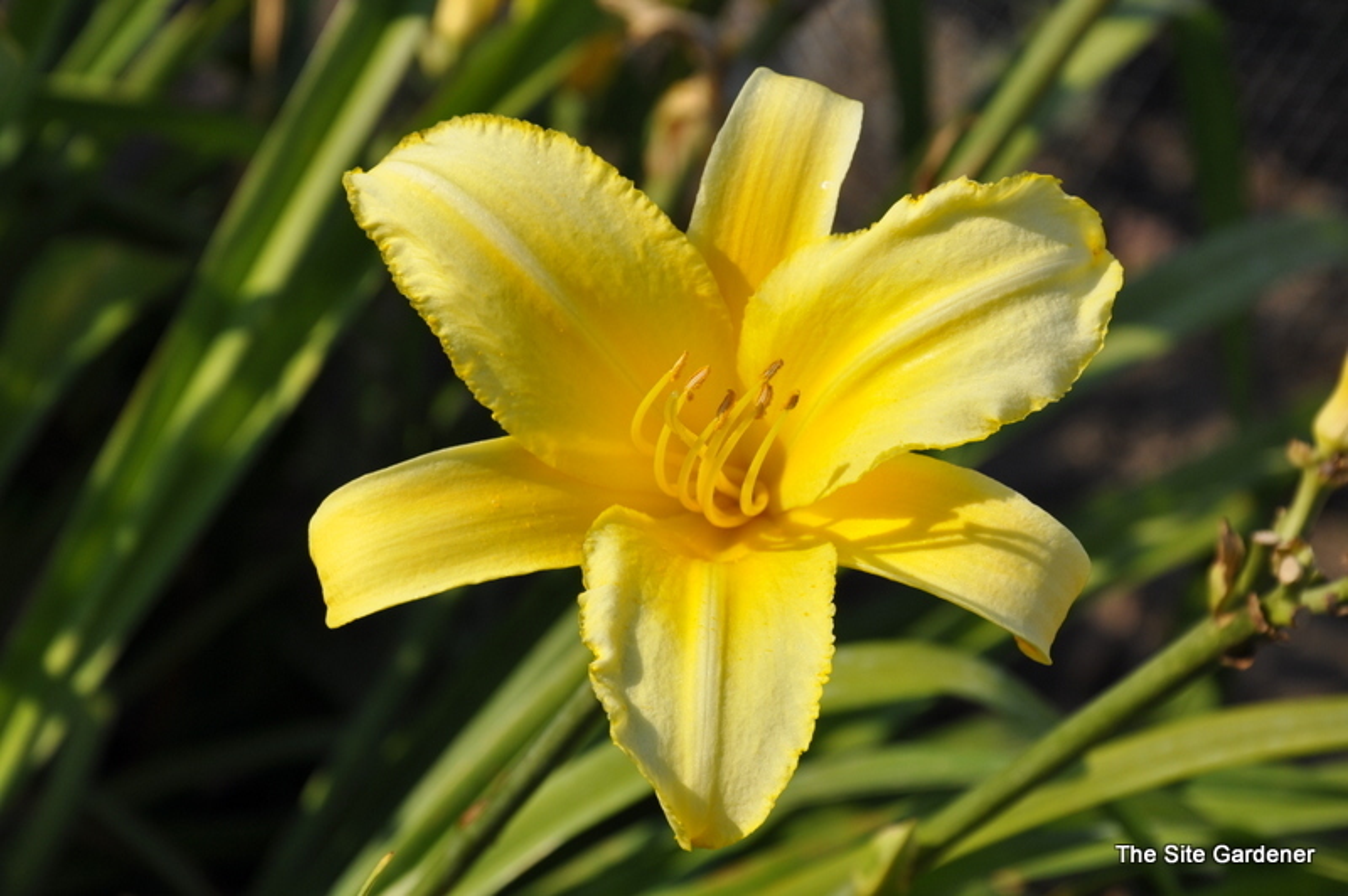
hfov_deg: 13.1
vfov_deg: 8.7
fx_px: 5893
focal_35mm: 158
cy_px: 448
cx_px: 674
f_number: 9.5
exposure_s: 1/350
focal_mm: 105
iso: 200
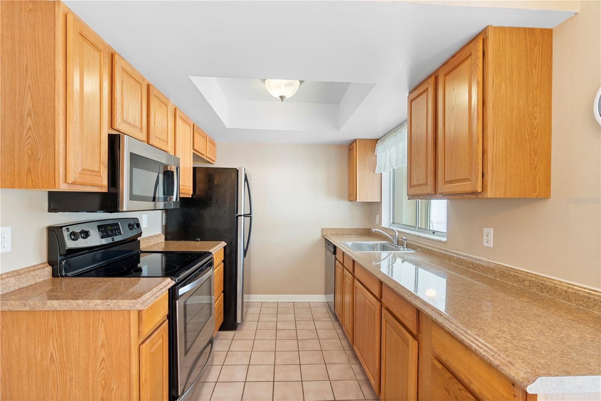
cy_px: 200
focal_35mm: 16
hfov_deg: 96.7
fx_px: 267
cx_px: 300
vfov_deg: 73.7
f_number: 8
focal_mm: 16
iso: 800
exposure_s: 1/5
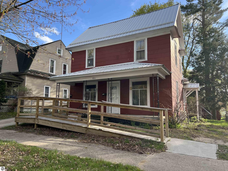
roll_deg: -0.7
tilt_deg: +7.8
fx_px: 171
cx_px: 114
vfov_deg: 53.1
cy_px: 86
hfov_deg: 67.3
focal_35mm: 26
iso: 50
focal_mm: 5.7
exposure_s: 1/827
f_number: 1.5
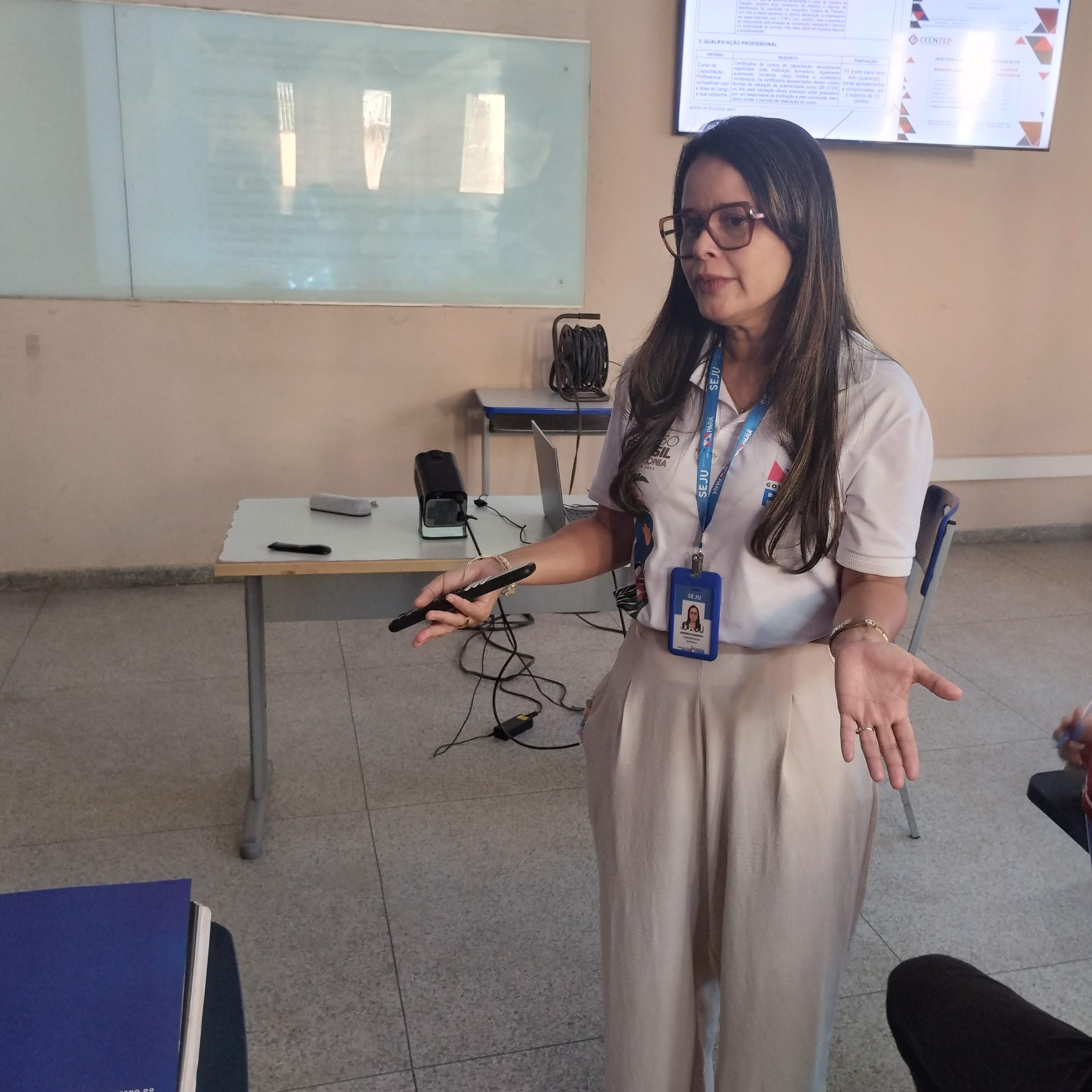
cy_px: 534
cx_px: 628
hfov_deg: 48.3
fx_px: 1213
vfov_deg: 48.4
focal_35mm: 34
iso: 409
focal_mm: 4.27
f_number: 1.8
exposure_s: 1/30
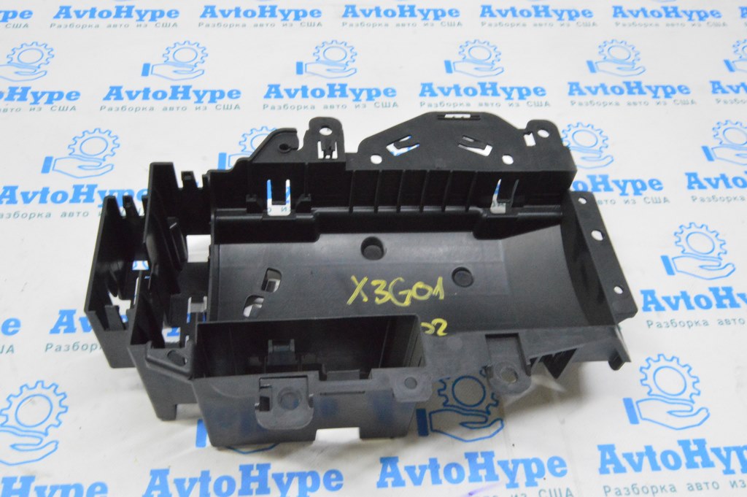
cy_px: 248
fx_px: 684
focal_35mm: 33
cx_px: 374
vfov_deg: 39.9
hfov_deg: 57.3
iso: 6400
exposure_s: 1/15
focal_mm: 22
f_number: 20
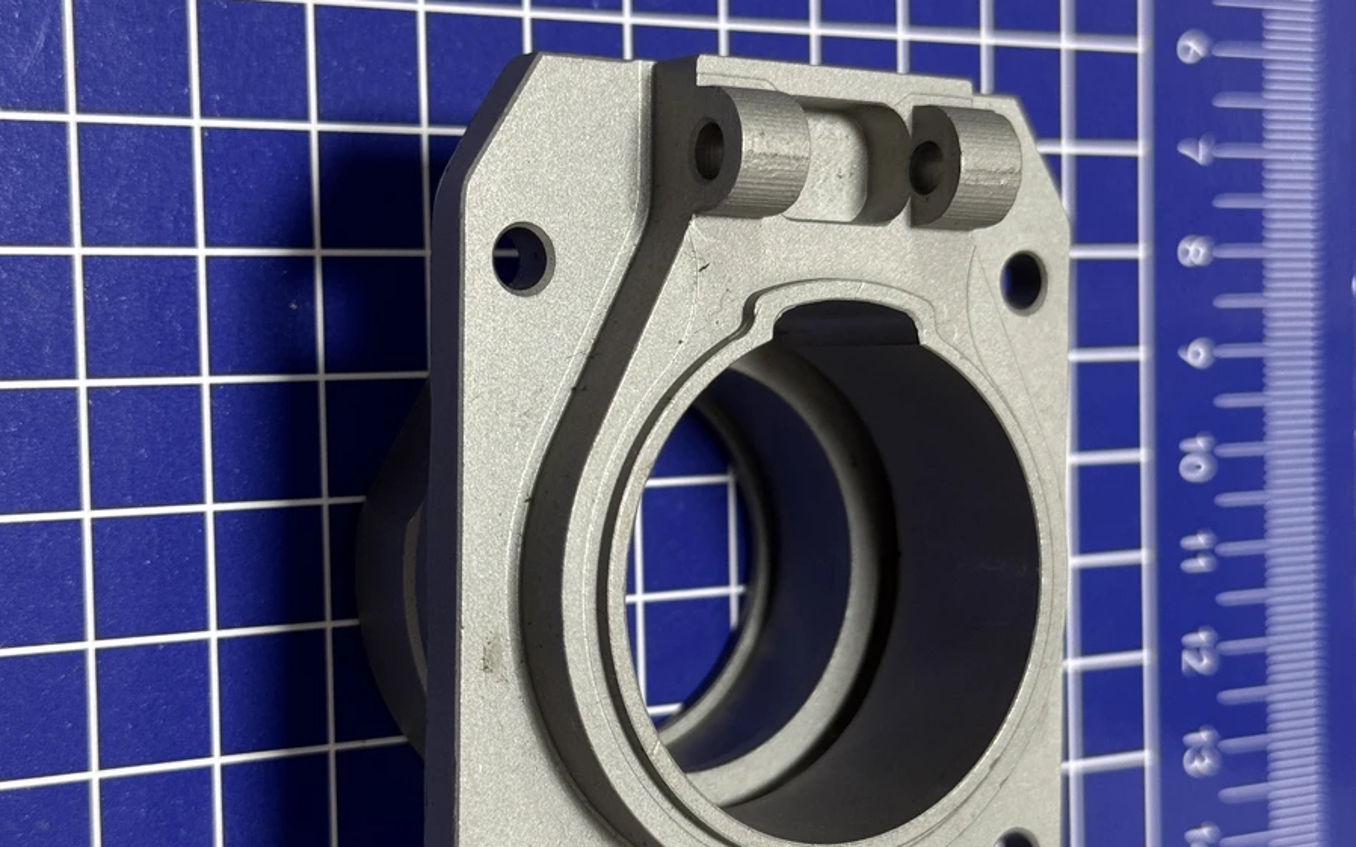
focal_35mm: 51
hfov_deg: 39.6
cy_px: 496
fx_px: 1884
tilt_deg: -55.1
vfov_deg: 25.3
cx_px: 678
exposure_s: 1/50
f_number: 1.78
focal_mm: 6.76
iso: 125
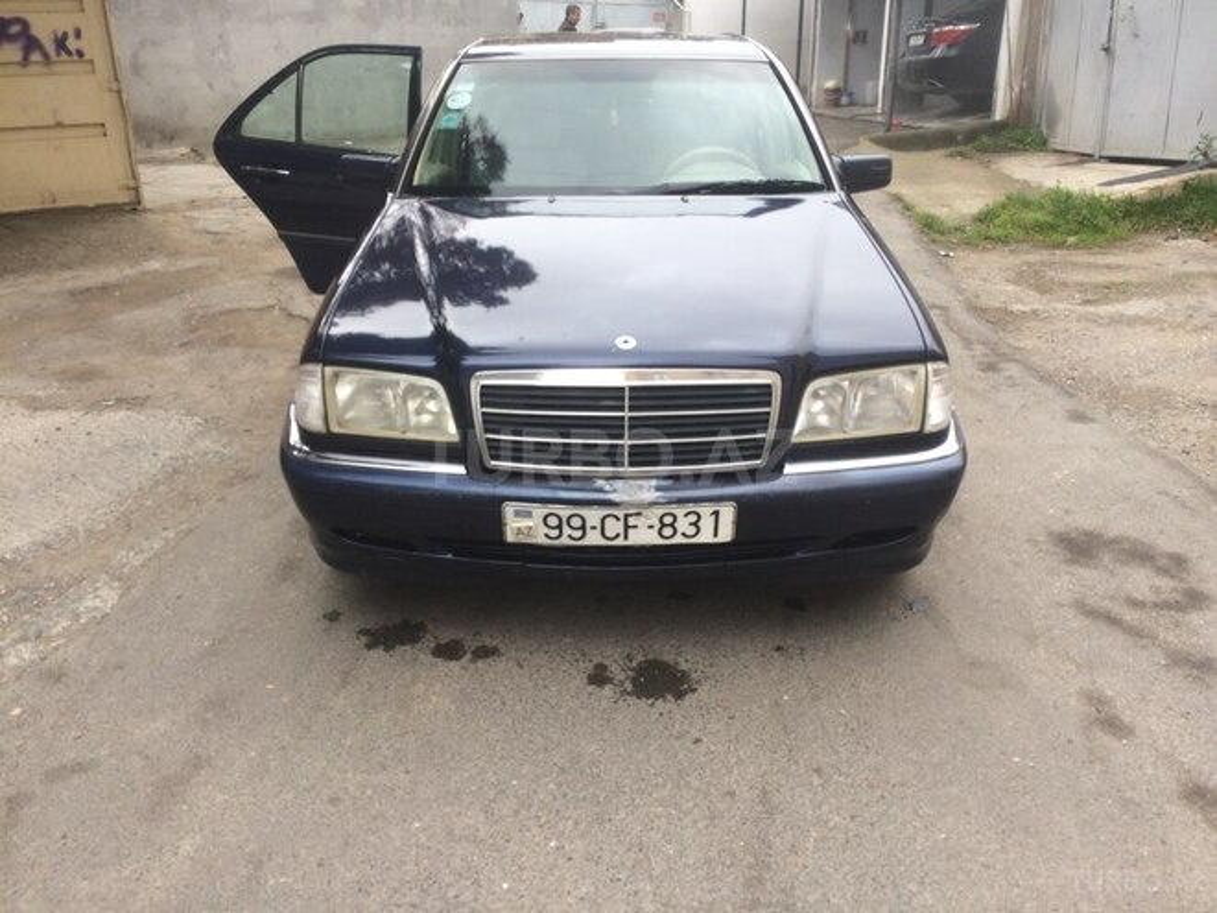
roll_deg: +0.9
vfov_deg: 48.2
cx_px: 608
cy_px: 456
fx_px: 1020
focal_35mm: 29
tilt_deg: -19.4
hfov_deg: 61.7
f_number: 2.2
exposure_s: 1/229
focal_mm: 4.15
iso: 32
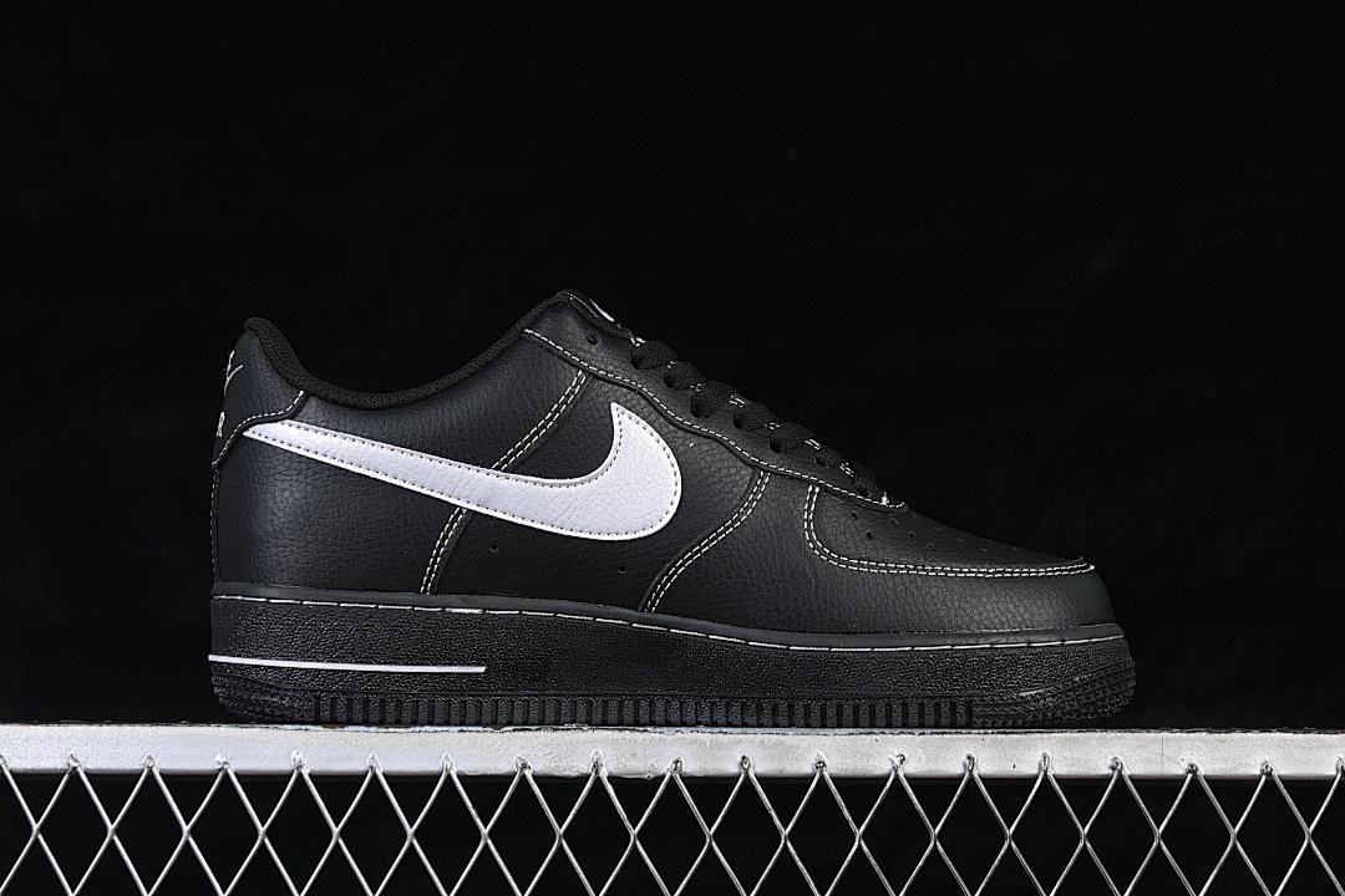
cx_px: 672
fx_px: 2802
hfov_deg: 27.0
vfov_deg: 18.2
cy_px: 448
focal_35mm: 75
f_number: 6.3
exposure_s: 1/60
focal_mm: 50
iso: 160
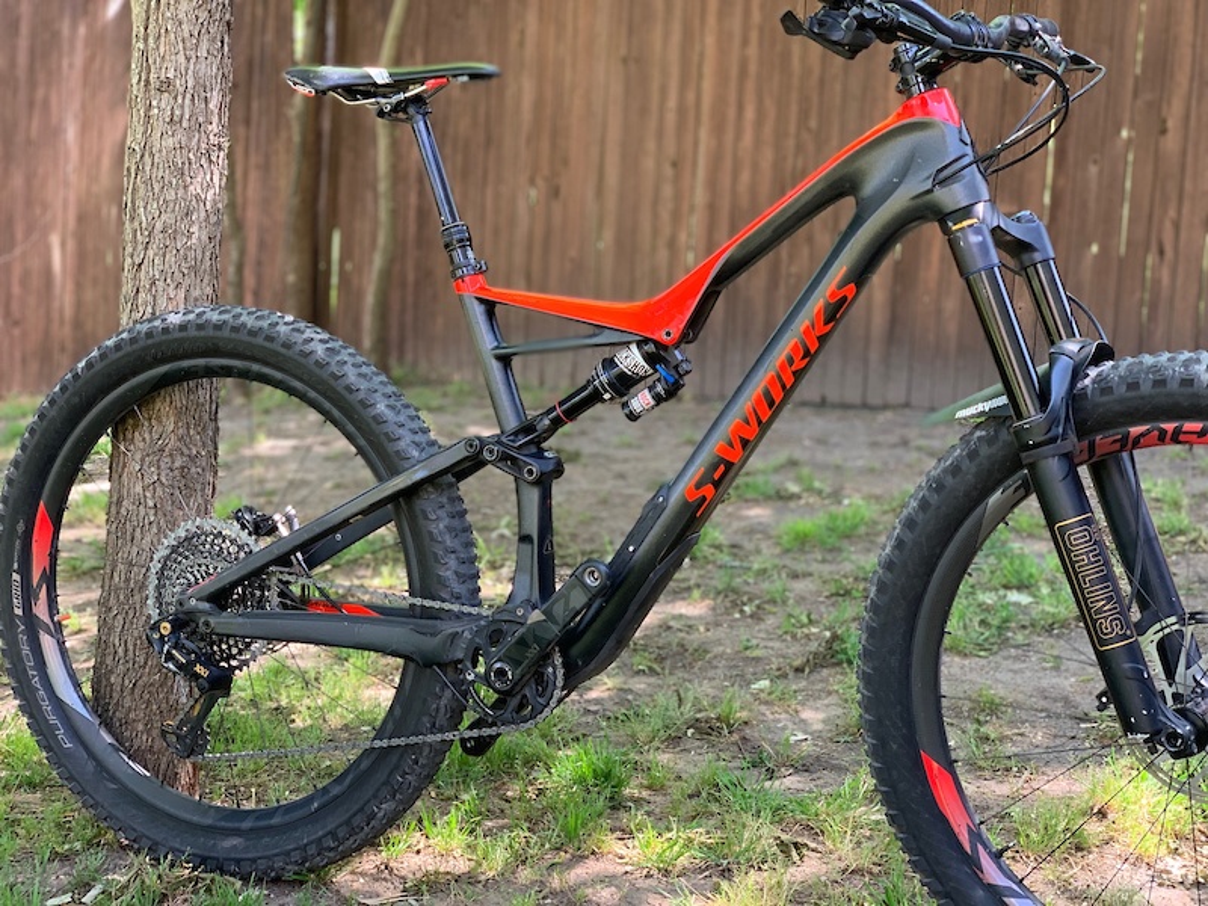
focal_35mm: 52
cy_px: 453
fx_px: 1815
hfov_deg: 36.8
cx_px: 604
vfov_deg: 28.0
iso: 100
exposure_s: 1/122
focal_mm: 6
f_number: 2.4
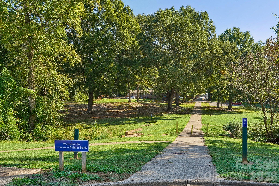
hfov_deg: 61.9
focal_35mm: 30
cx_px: 140
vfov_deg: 43.6
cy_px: 93
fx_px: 232
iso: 125
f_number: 8
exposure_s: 1/30
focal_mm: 20
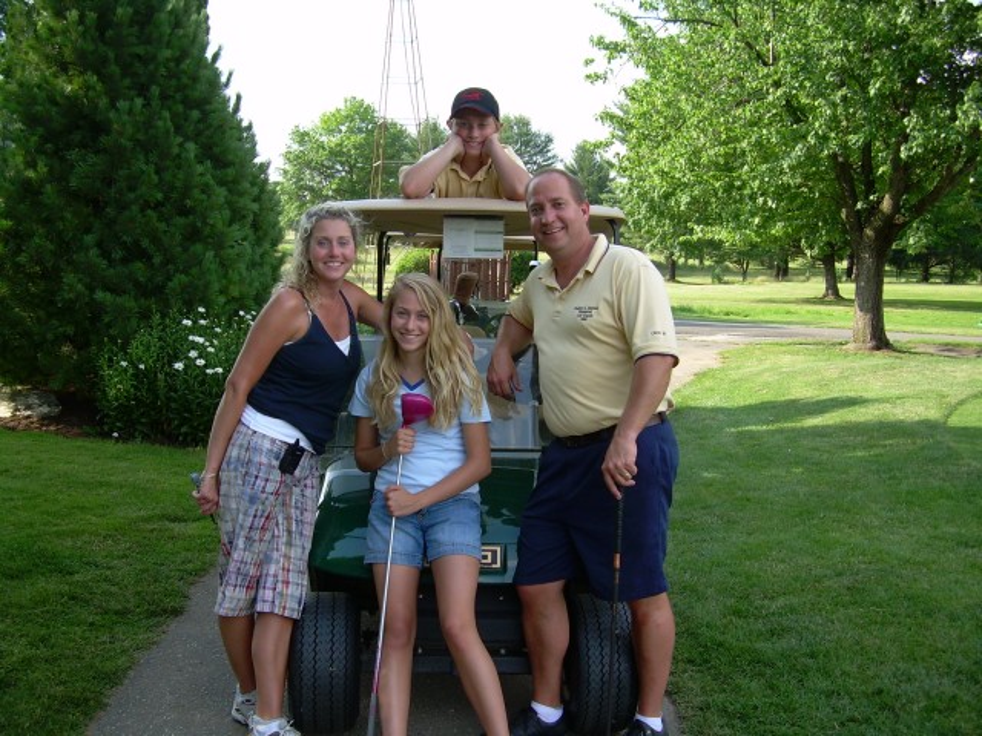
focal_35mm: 38
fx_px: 1078
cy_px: 368
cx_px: 491
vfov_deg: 37.7
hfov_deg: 49.0
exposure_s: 1/273
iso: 50
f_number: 2.8
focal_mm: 6.3
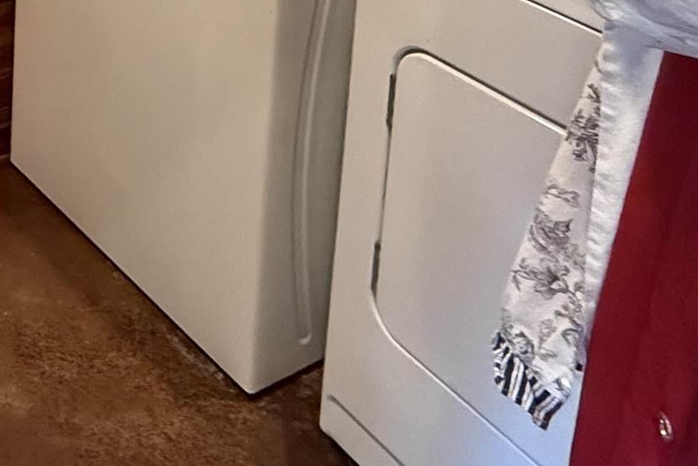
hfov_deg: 30.8
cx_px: -169
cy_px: -364
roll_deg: -1.0
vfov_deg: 19.4
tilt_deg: -8.3
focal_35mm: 53
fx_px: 1028
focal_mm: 2.22
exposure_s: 1/60
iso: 800
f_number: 2.2
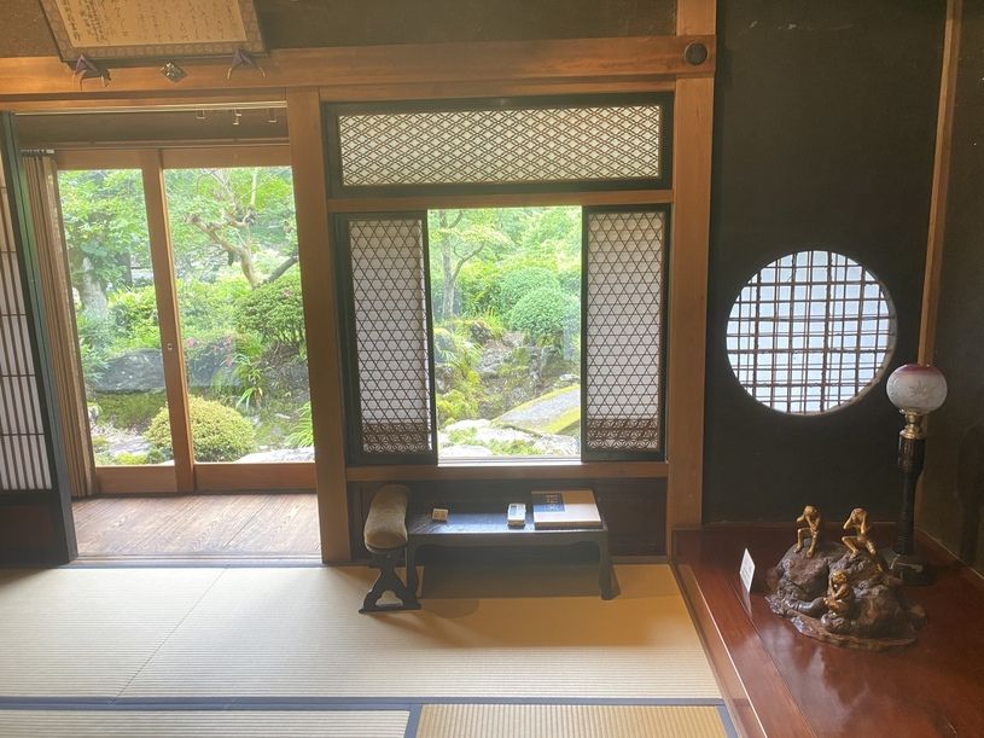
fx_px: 739
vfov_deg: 53.1
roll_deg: +1.4
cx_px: 492
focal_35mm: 26
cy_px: 369
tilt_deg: -12.5
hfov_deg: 67.3
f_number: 1.8
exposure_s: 1/50
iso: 100
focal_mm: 4.25
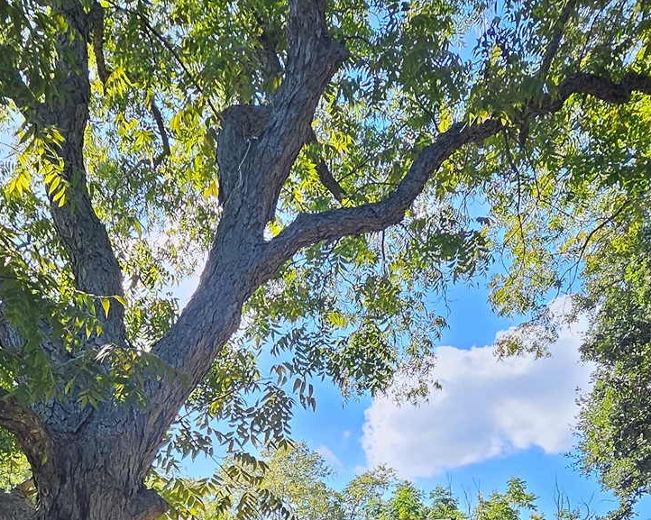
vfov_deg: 31.8
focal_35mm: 36
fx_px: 693
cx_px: 241
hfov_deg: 49.8
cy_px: 670
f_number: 2.2
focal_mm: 1.74
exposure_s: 1/255
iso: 32
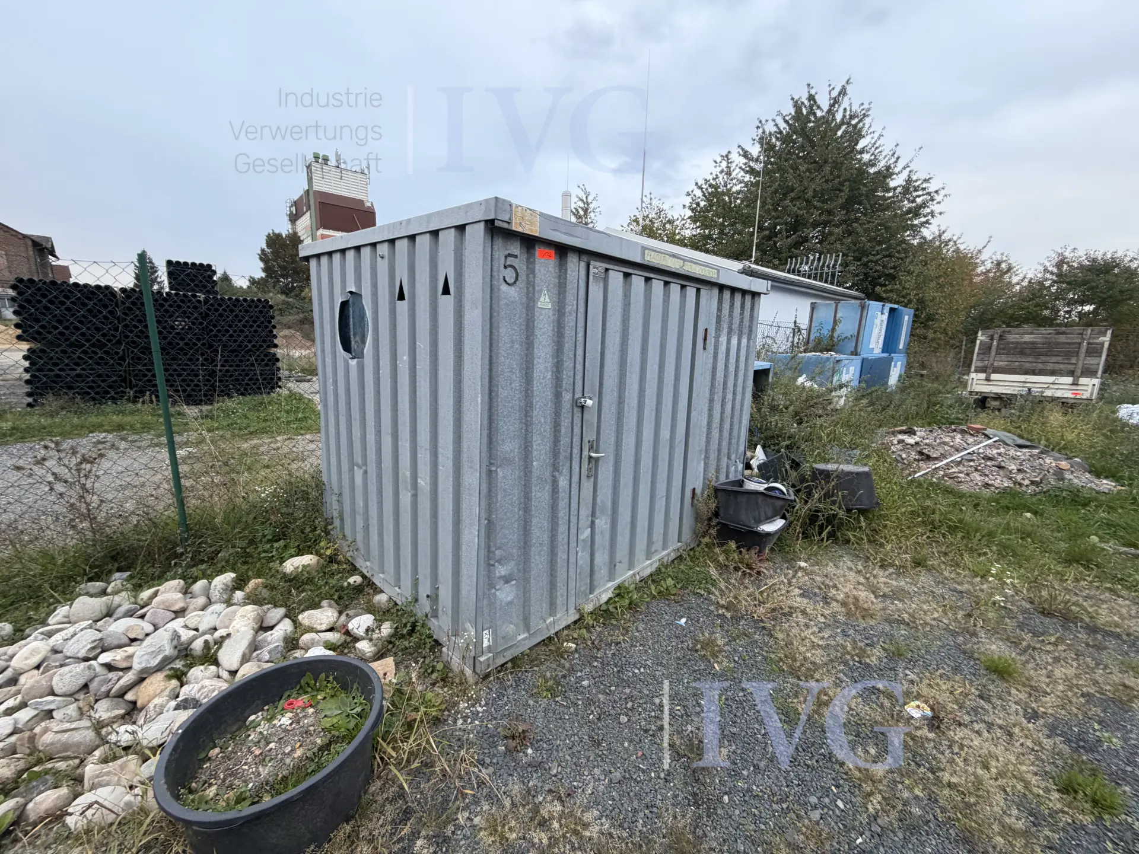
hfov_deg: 102.1
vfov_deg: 85.7
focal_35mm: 14
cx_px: 570
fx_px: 461
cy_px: 427
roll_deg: -2.2
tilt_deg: -9.6
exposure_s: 1/121
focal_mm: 2.22
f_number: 2.2
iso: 160
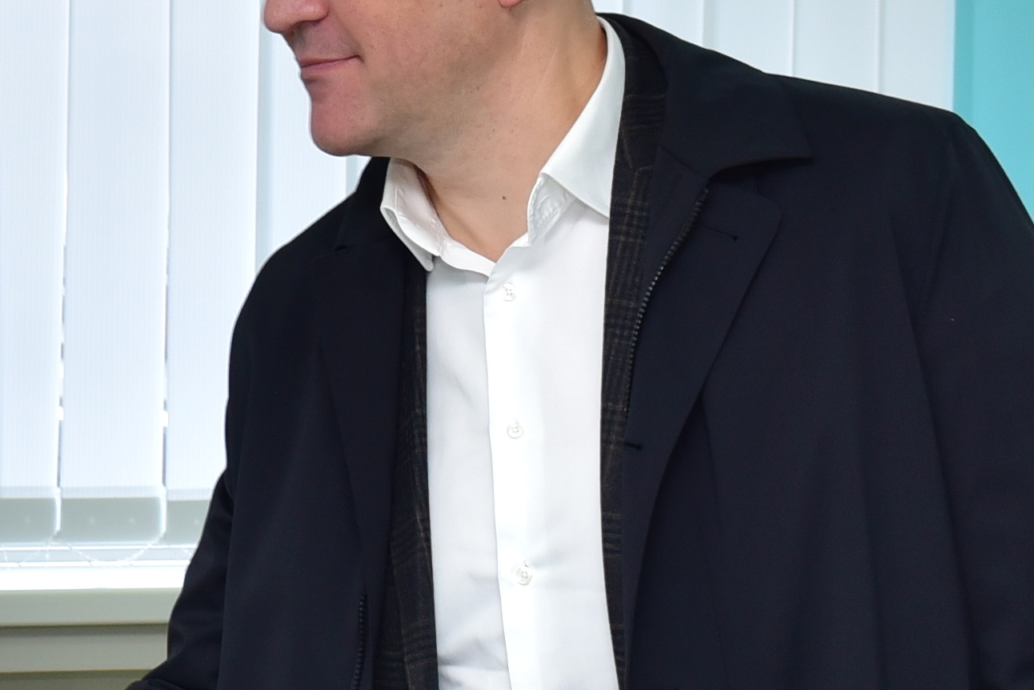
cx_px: -215
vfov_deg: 9.2
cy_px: 335
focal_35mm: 149
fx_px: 4280
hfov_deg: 13.4
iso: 500
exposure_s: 1/200
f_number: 5.6
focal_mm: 32
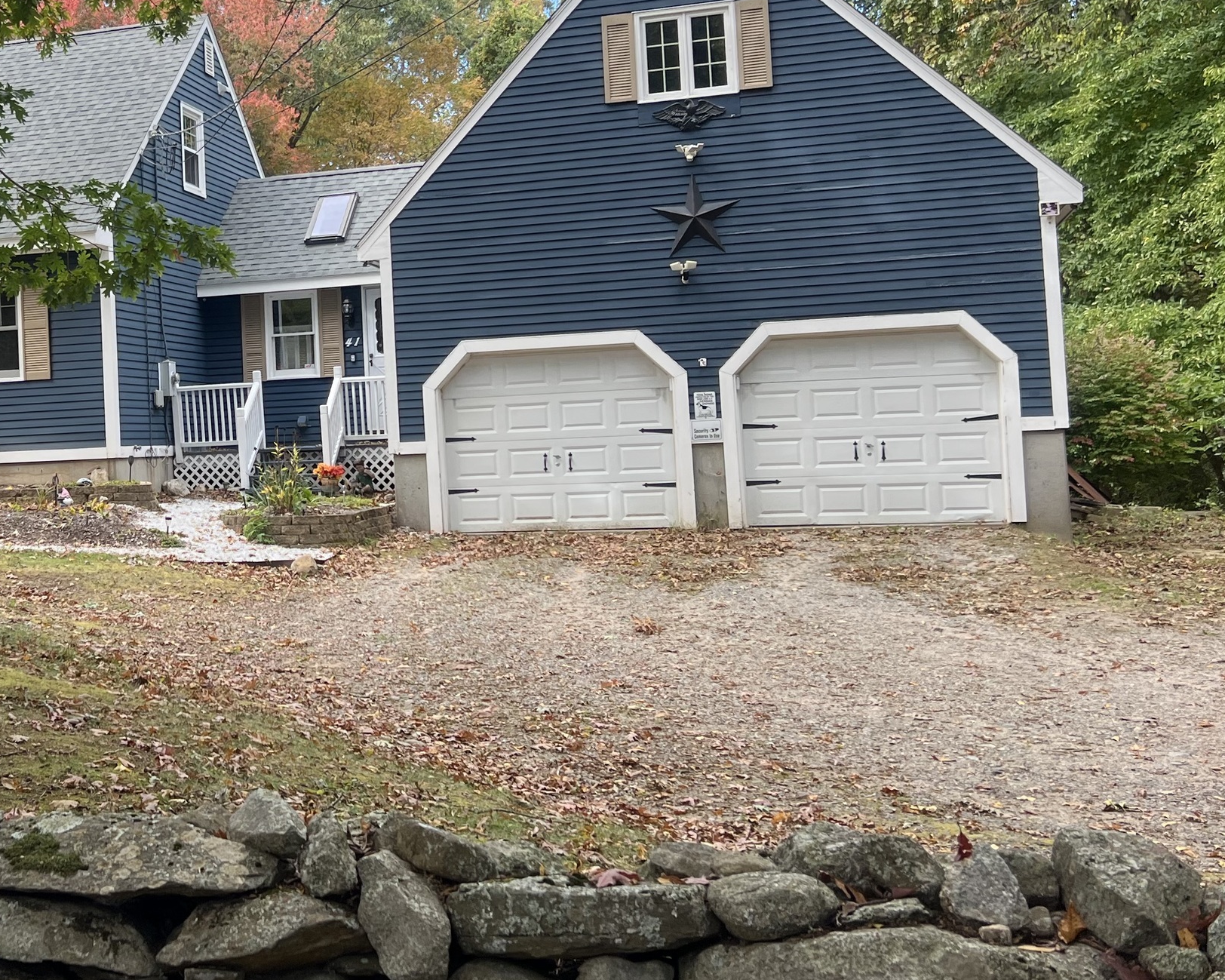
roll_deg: +3.1
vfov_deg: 31.3
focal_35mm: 48
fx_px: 1740
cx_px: 268
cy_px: 343
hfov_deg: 37.6
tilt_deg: +3.2
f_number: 1.5
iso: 50
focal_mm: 5.7
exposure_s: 1/414
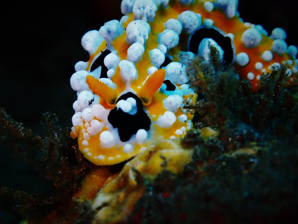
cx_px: 123
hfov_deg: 14.0
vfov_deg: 10.5
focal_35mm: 141
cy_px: 93
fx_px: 1214
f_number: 6.3
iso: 200
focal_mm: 18
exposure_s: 1/200
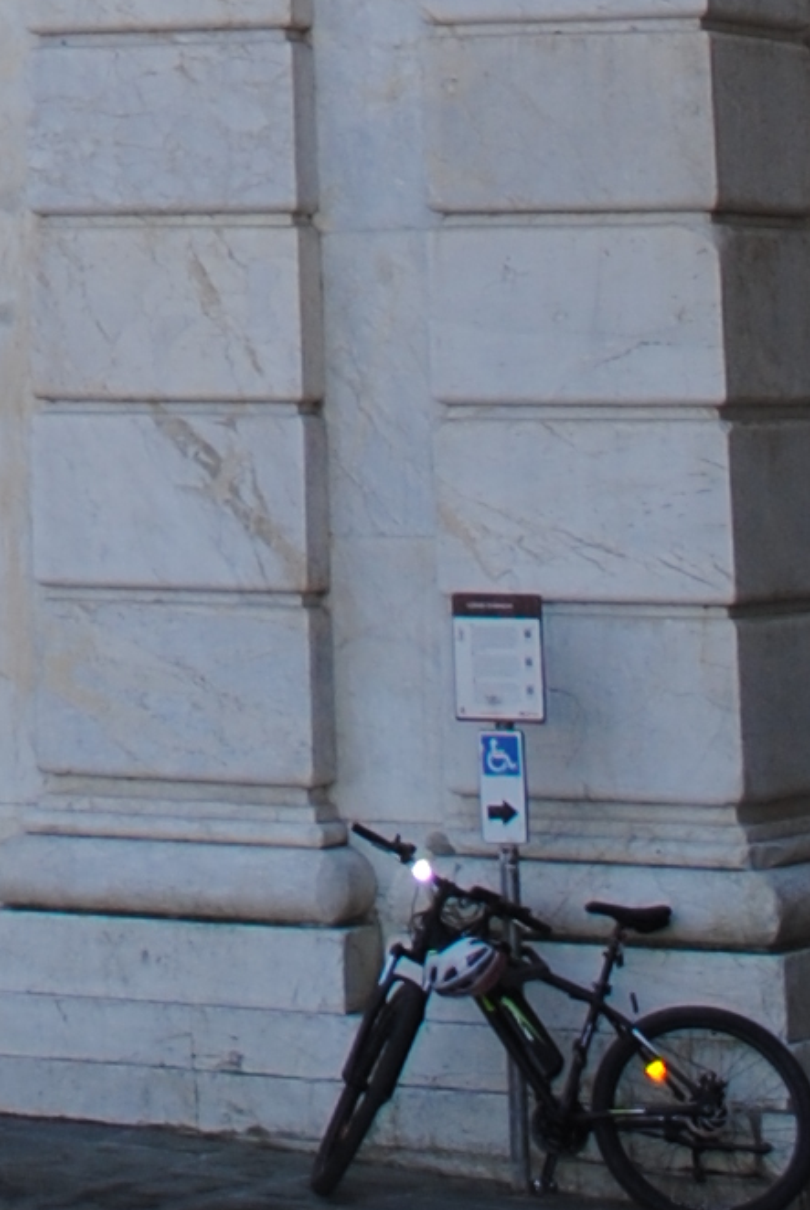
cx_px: -724
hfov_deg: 8.3
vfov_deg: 11.4
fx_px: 5318
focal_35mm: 158
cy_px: -1395
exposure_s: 1/200
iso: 100
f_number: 5.6
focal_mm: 18
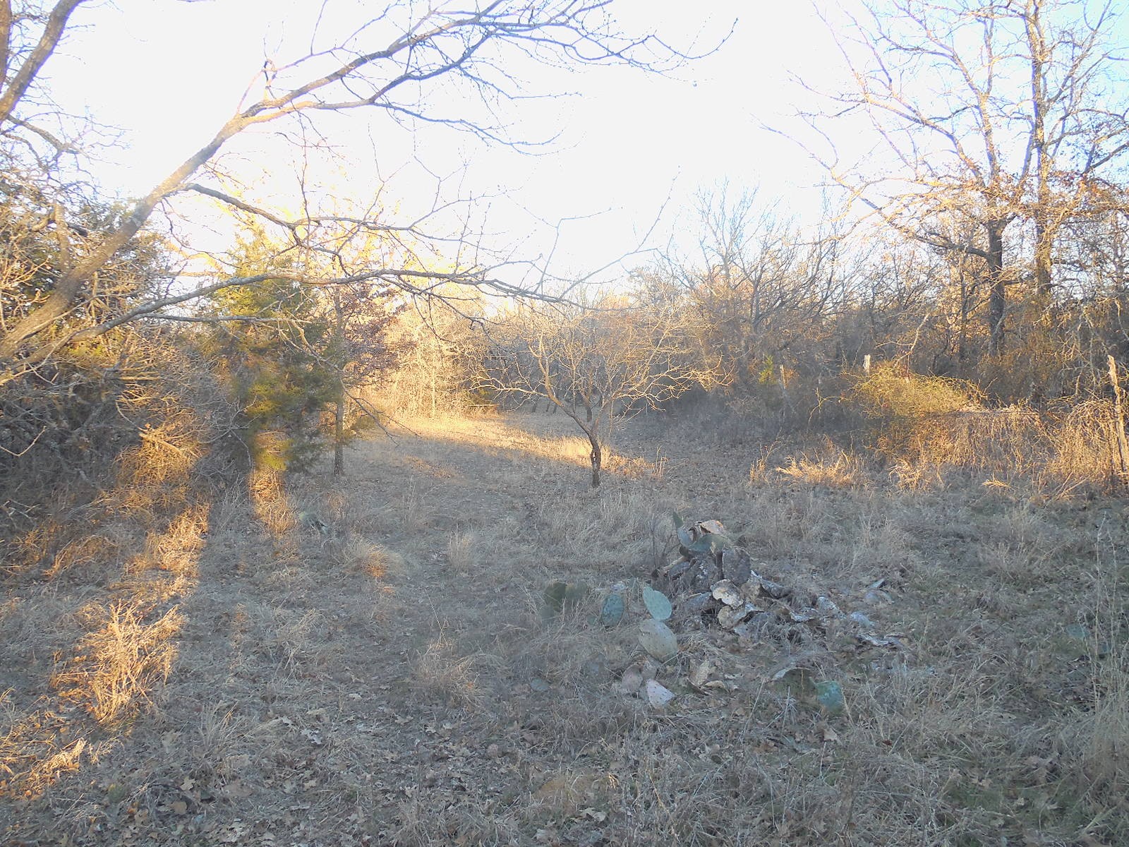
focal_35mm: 25
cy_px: 424
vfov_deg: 54.9
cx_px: 564
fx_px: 815
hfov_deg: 69.4
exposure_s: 1/100
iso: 125
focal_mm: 4.5
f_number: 3.1
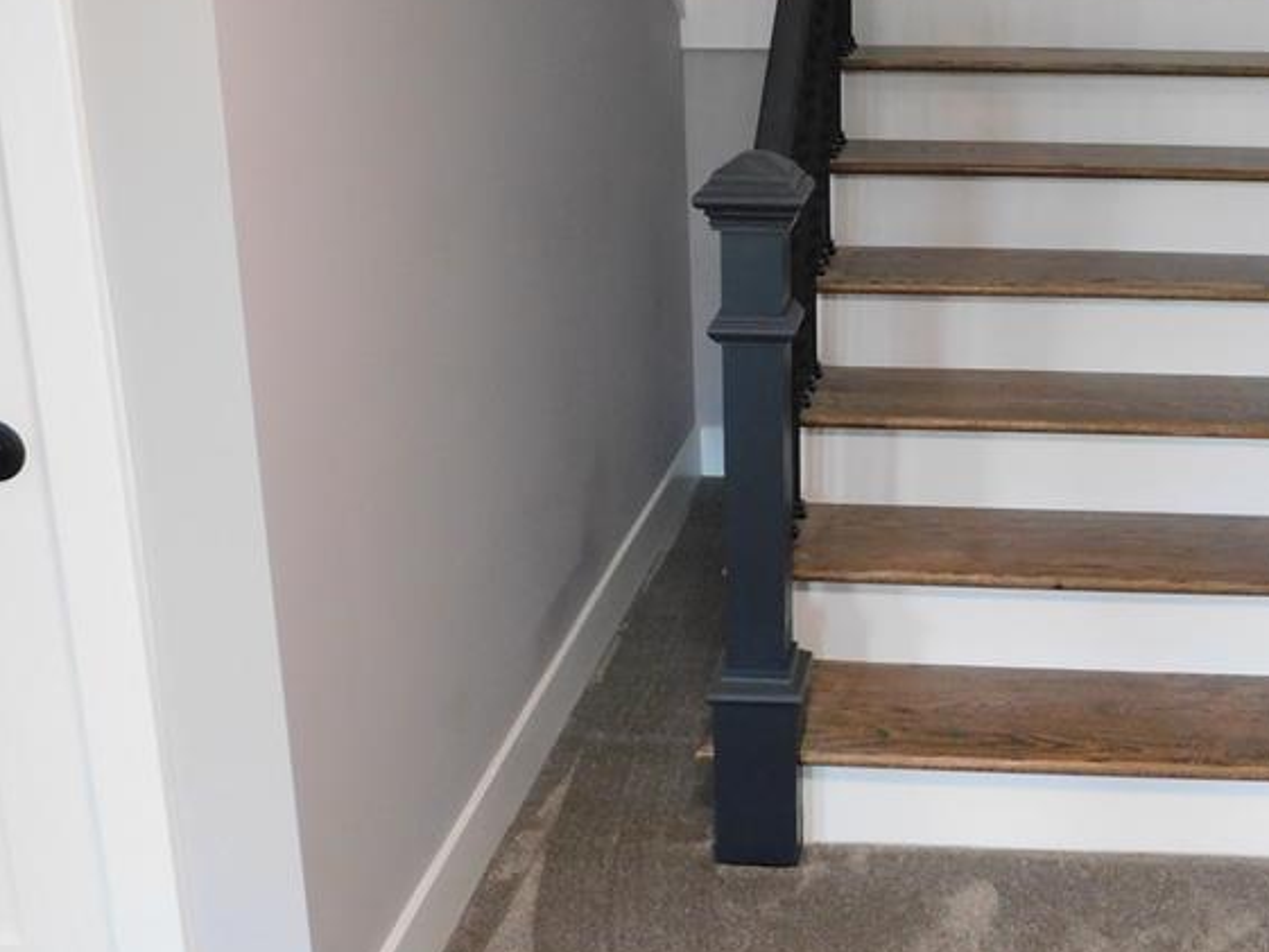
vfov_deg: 33.6
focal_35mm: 42
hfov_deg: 43.1
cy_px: 222
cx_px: 975
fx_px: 1540
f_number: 3
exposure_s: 1/30
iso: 320
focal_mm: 4
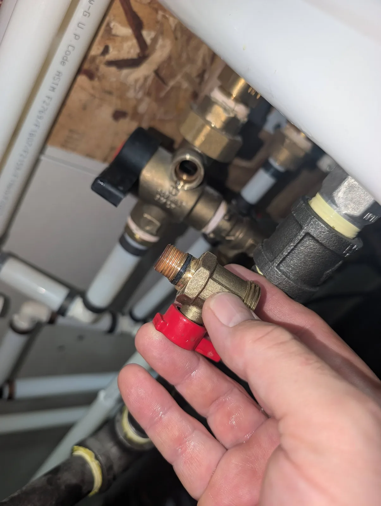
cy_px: 253
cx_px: 190
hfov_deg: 56.9
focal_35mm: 24
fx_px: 351
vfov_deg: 71.5
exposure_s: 1/120
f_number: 1.68
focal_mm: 6.9
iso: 126
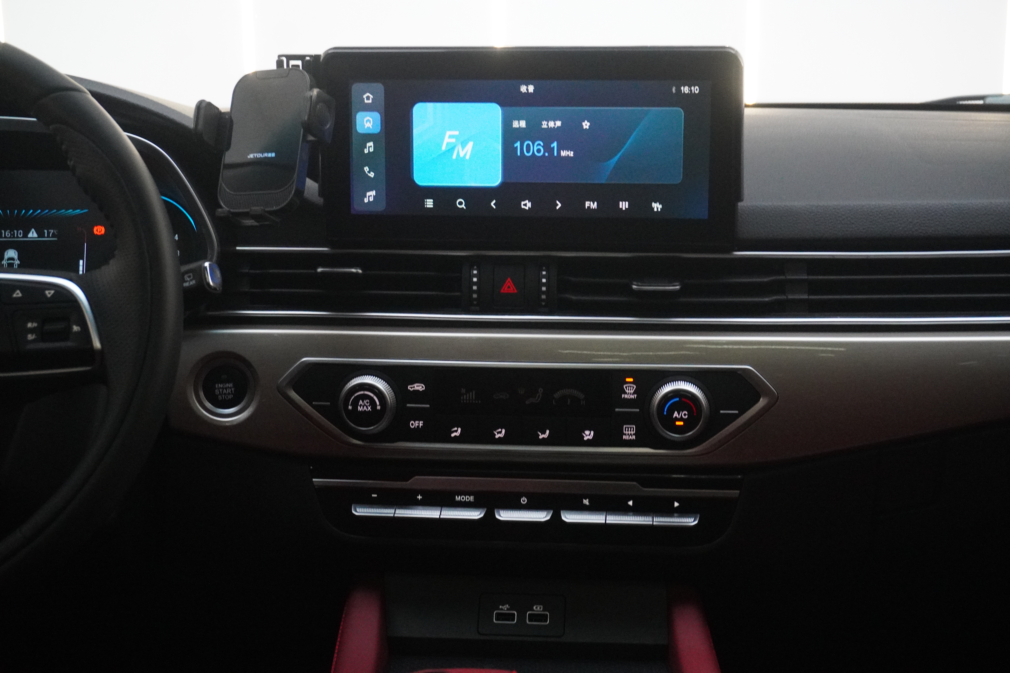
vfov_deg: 25.8
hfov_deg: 37.9
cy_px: 336
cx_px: 505
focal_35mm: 52
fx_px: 1473
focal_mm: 35
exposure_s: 1/80
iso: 6400
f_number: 6.3
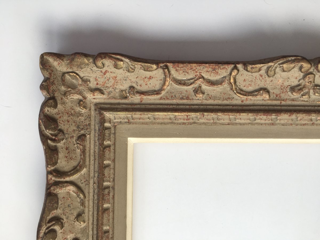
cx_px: 160
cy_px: 120
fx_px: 268
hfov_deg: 61.7
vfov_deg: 48.2
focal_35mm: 29
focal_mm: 4.15
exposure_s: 1/100
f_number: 2.2
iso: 25
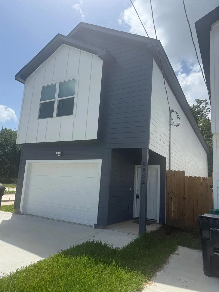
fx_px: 202
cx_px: 110
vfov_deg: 71.6
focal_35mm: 24
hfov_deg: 56.8
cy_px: 146
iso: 80
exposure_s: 1/7353
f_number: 1.78
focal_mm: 6.76
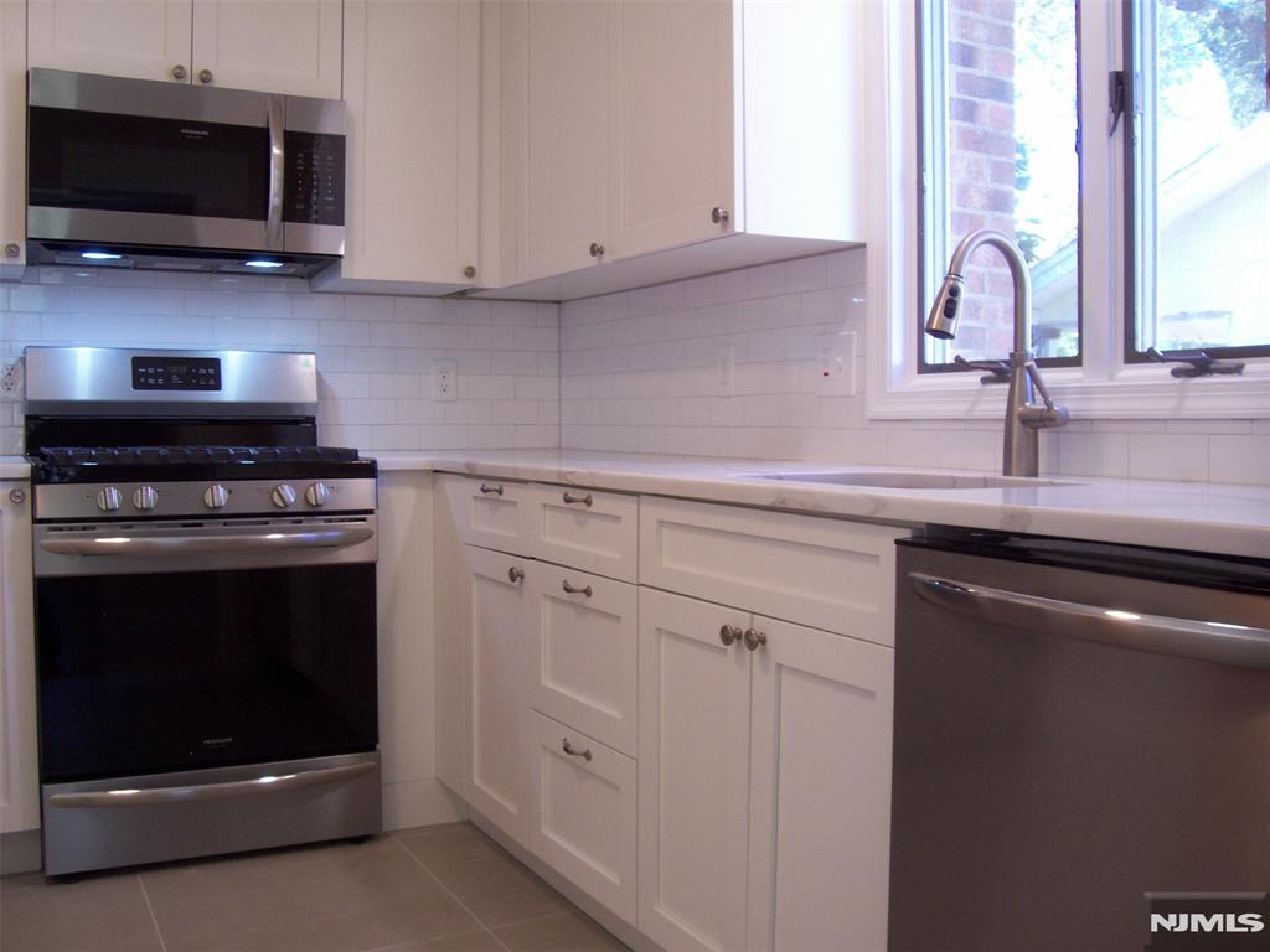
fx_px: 1247
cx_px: 635
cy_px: 476
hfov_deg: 54.0
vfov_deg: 41.8
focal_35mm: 34
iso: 113
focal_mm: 5.6
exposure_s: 1/32
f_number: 2.7
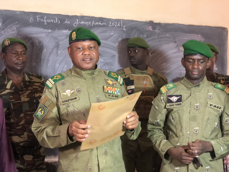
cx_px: 114
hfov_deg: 36.8
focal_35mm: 52
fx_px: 344
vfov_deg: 28.0
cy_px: 86
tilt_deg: -0.2
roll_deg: +0.4
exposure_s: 1/25
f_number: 2.4
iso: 125
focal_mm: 6
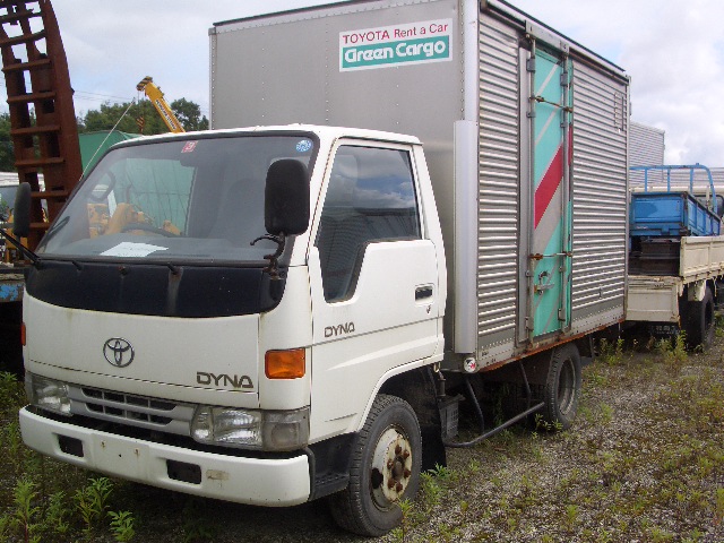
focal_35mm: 41
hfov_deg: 45.8
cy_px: 272
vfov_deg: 35.1
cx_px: 362
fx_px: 858
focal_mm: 6.8
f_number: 4.6
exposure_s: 1/320
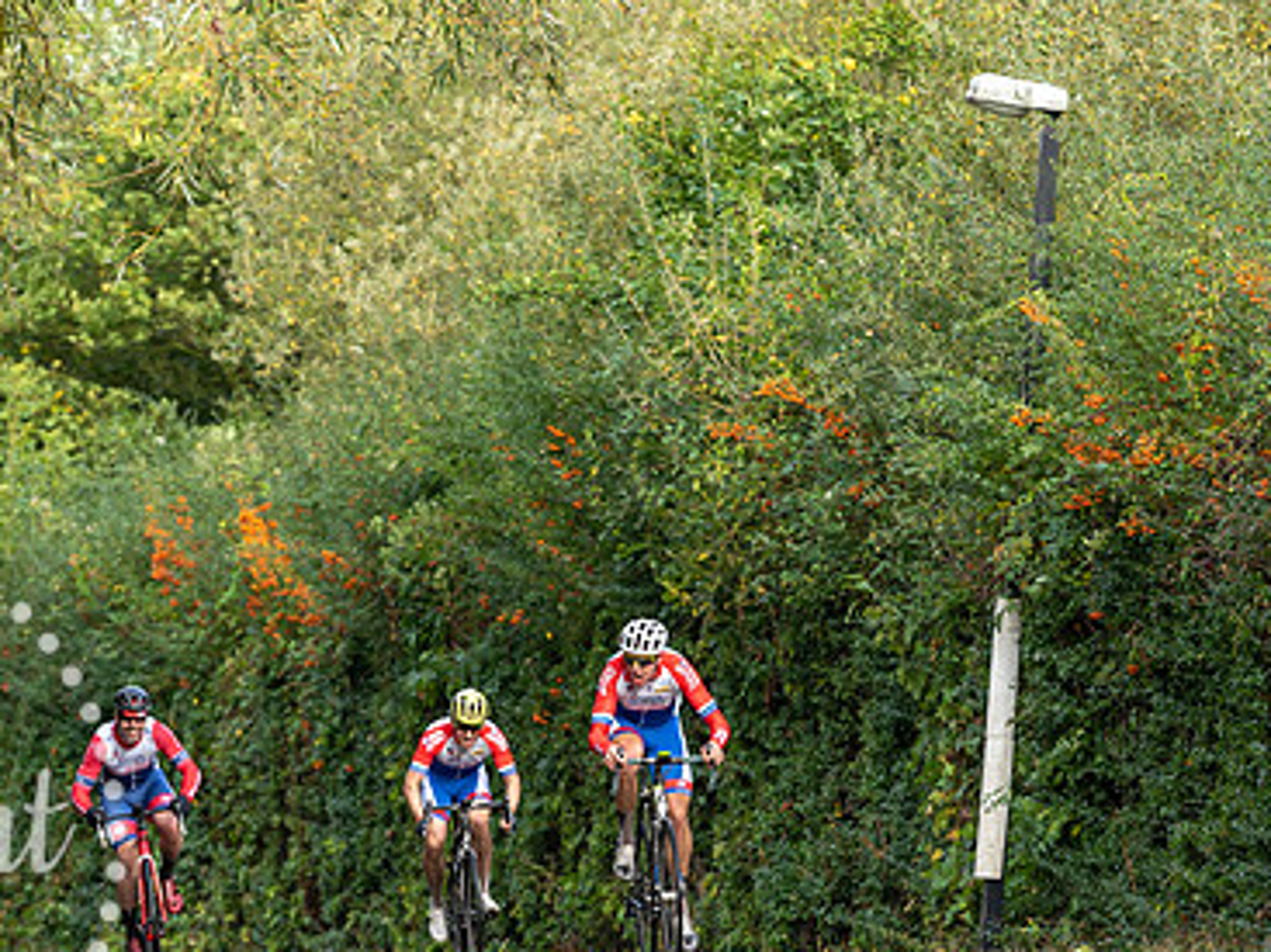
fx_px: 13544
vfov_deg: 4.0
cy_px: 662
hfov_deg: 5.4
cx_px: 621
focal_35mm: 369
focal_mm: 185
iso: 200
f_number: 4
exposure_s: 1/320
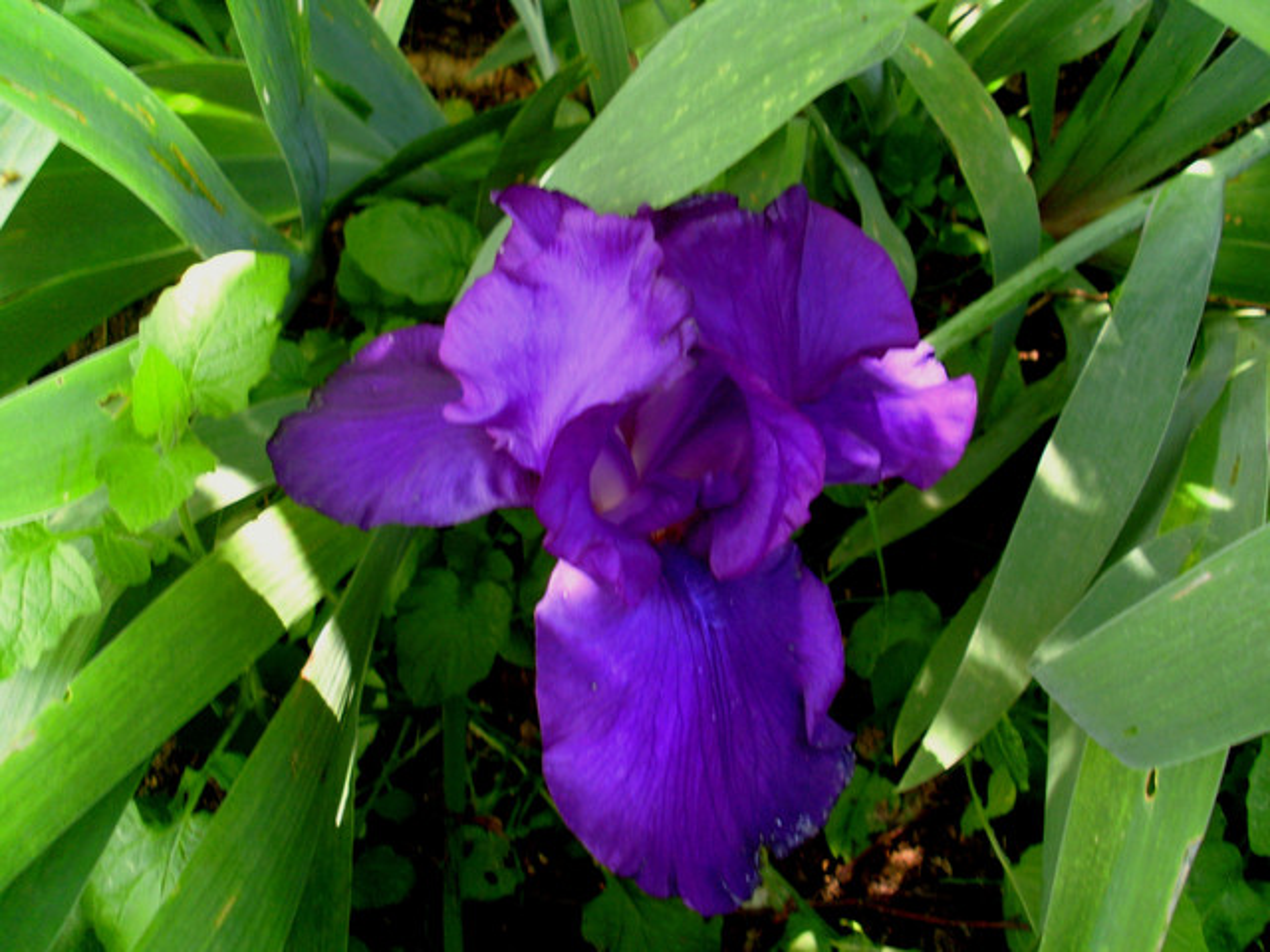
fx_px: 1394
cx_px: 635
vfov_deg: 37.7
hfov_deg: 49.0
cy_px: 476
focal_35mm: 38
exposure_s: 1/60
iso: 100
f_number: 3
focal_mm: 6.3
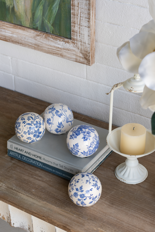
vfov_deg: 27.0
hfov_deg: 18.2
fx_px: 484
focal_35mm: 75
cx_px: 78
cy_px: 116
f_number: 4
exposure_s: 1/25
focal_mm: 50
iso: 80
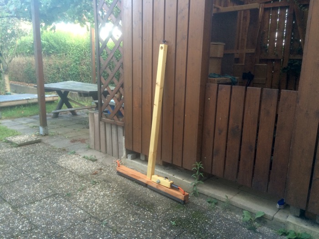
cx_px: 160
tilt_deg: -11.4
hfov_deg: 61.7
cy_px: 120
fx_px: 267
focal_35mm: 29
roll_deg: -2.5
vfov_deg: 48.2
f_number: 2.2
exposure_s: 1/33
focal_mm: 4.15
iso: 50
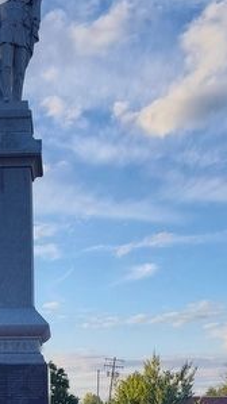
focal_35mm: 67
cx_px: 16
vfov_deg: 29.7
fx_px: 718
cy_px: 388
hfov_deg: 17.7
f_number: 1.8
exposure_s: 1/689
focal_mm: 5.56
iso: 100
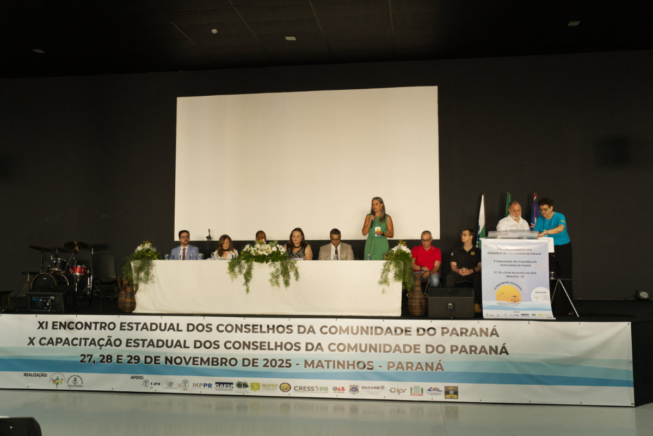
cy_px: 218
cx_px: 326
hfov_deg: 54.4
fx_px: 635
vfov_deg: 37.9
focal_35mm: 35
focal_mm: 35
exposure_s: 1/100
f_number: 4
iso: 4000
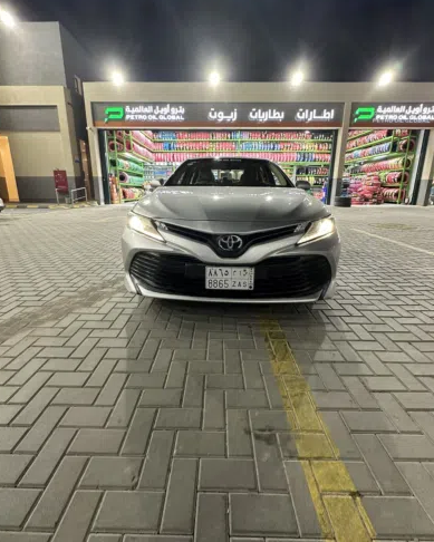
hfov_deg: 84.1
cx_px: 215
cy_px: 246
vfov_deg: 96.5
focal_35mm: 15
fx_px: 241
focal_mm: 2.22
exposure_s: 1/59
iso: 250
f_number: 2.2
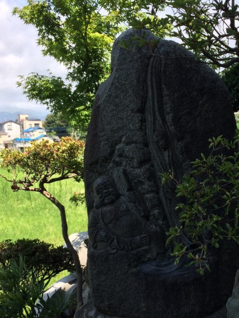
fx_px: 424
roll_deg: +3.1
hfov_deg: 31.4
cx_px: 148
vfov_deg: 41.2
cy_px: 178
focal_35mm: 46
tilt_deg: -7.7
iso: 32
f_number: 2.2
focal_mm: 4.15
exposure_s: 1/933
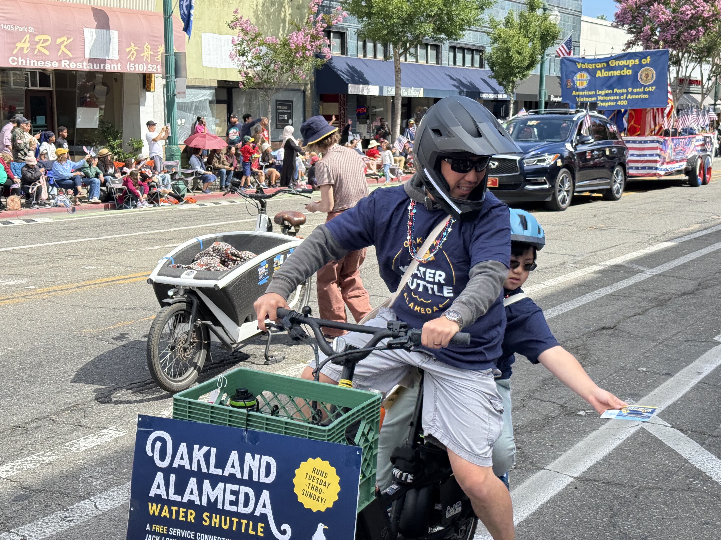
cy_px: 270
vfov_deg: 30.3
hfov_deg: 39.7
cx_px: 360
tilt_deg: -8.8
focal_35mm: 48
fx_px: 1000
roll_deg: -0.1
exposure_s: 1/2415
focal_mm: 6.76
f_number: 1.78
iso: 80
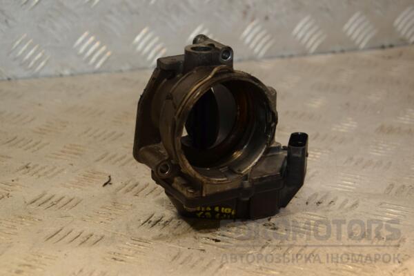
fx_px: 1000
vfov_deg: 15.7
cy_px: 138
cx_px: 207
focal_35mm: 87
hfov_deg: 23.4
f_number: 6.3
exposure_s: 1/200
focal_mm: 58
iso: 800
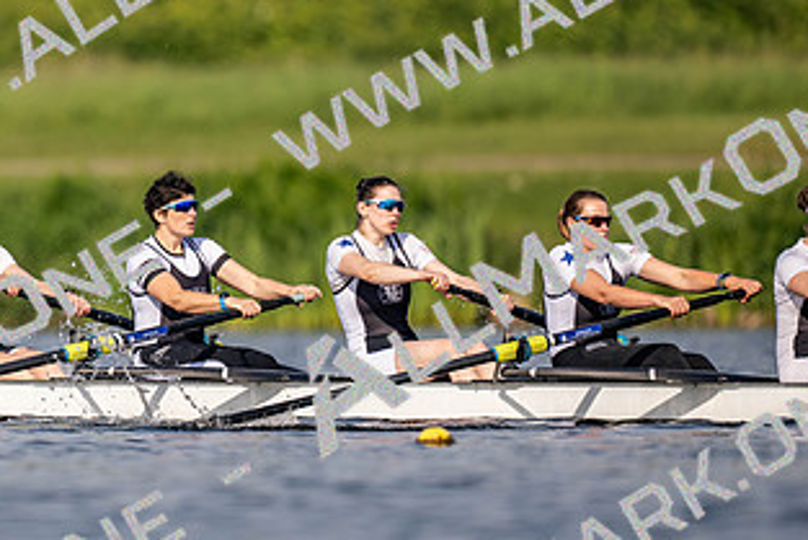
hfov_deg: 1.9
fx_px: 24969
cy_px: 213
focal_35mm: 1112
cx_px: 85
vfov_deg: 1.2
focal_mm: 600
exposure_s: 1/2500
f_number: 4
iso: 220
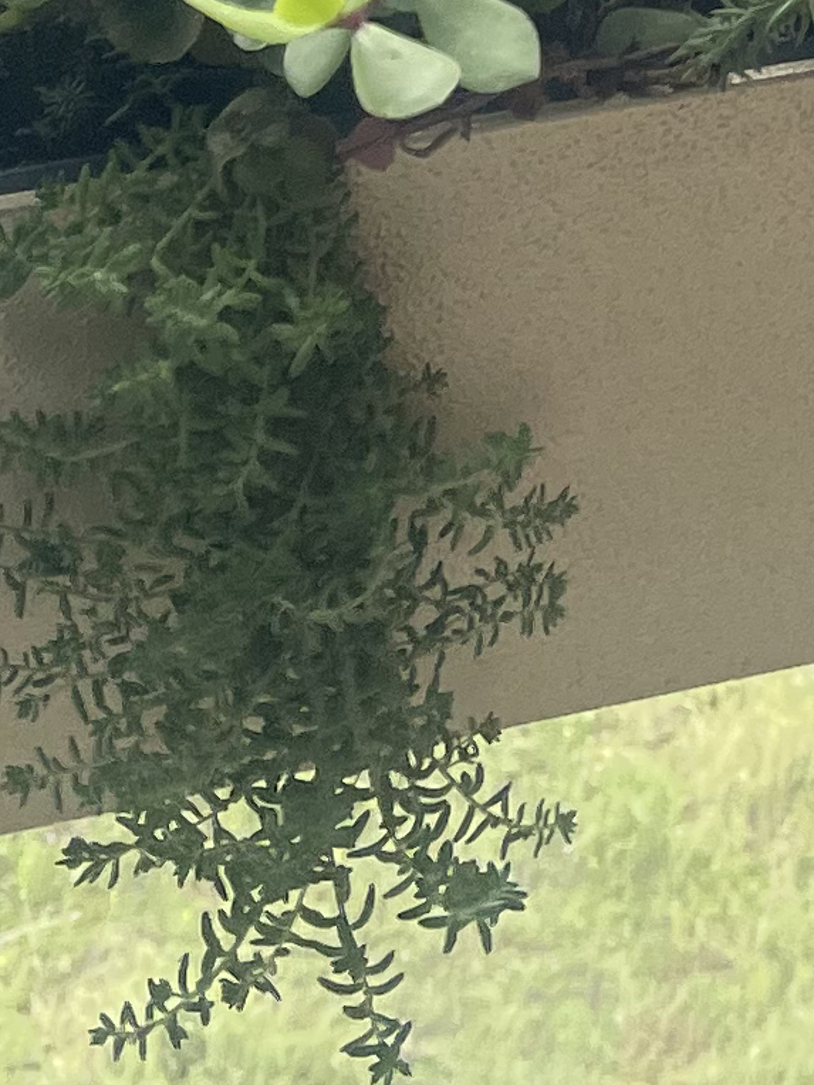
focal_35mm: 132
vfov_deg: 12.8
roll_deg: +0.5
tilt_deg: -8.4
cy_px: -1186
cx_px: 1524
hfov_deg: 10.5
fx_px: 4139
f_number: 1.6
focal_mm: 5.1
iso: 32
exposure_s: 1/731
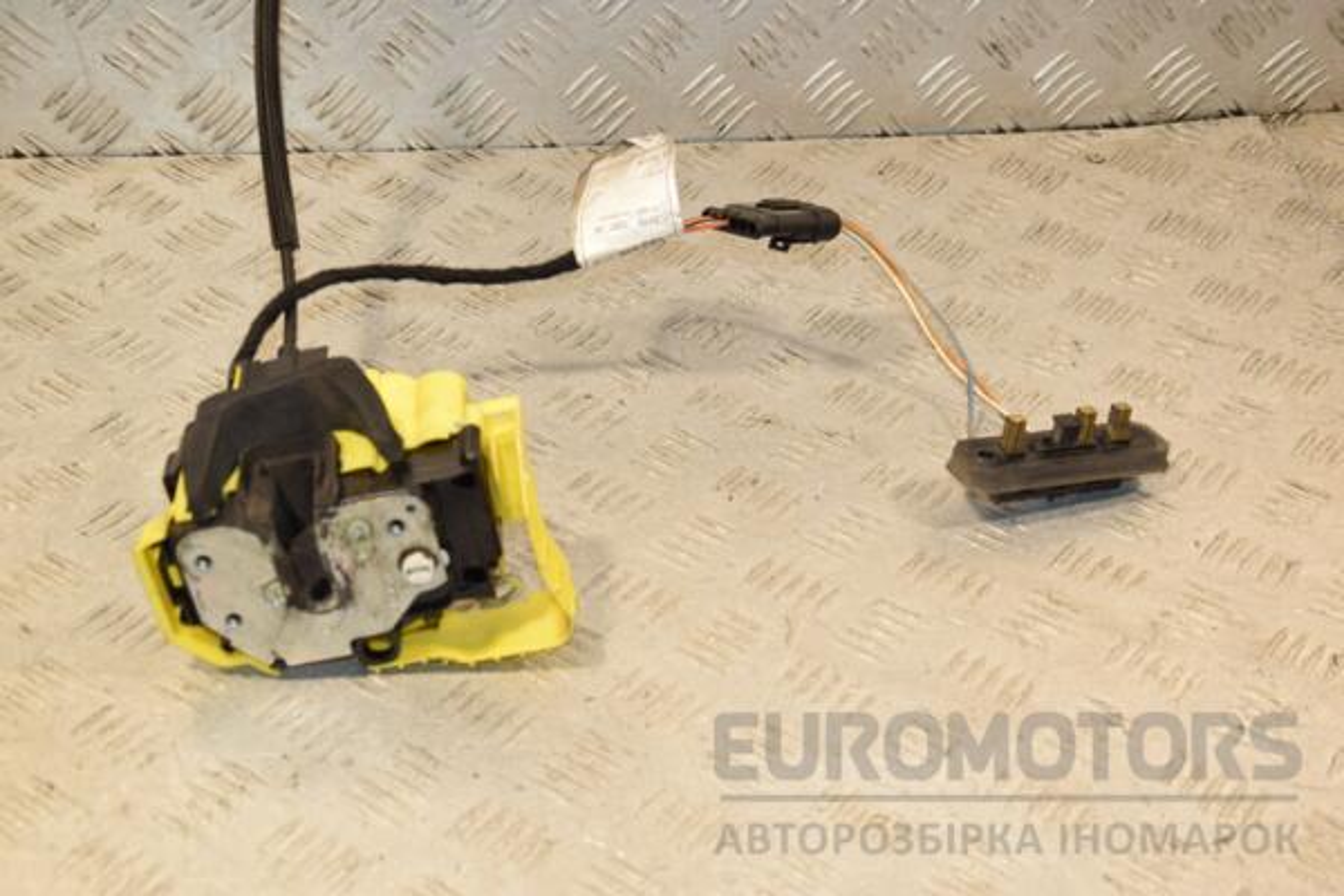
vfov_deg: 21.6
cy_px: 448
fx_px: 2352
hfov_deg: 31.9
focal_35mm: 63
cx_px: 672
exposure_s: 1/200
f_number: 7.1
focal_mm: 42
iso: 800
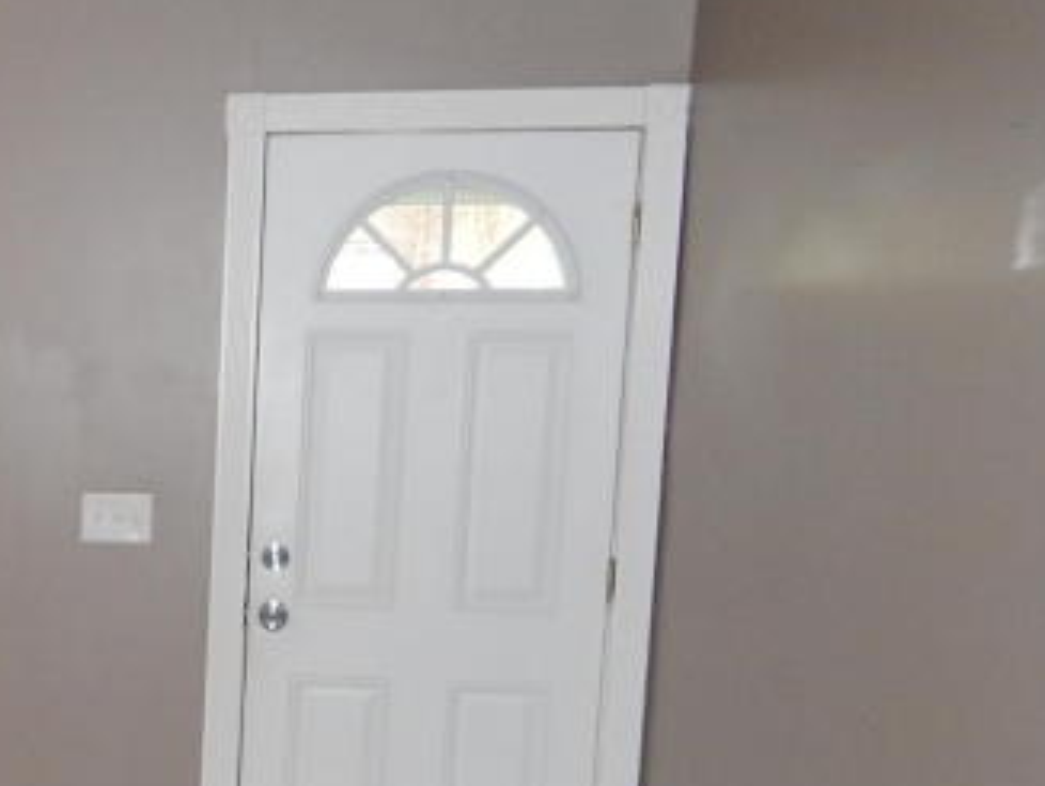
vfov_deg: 20.9
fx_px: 2085
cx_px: -298
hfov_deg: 24.7
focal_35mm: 69
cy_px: 706
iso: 200
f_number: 3
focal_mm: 4
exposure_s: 1/30
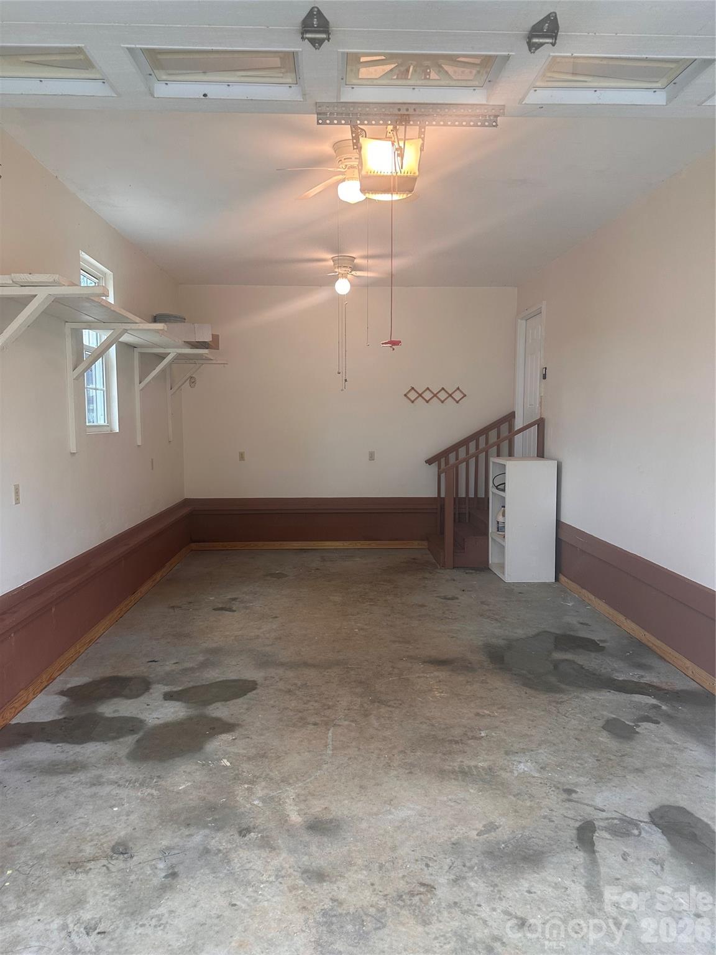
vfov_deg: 71.6
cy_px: 478
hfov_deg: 56.8
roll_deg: +0.0
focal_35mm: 24
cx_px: 358
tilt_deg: -4.4
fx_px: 662
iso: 125
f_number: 1.78
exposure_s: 1/60
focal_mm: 6.86
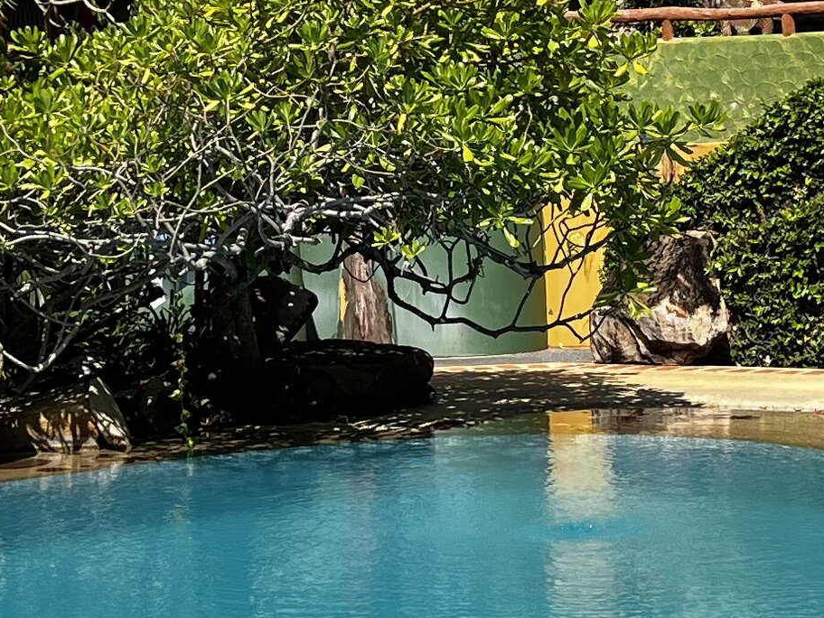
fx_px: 2714
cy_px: 32
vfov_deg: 12.9
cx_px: 482
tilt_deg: +2.2
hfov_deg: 17.3
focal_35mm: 114
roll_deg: +1.5
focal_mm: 5.7
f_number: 1.5
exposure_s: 1/3571
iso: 50
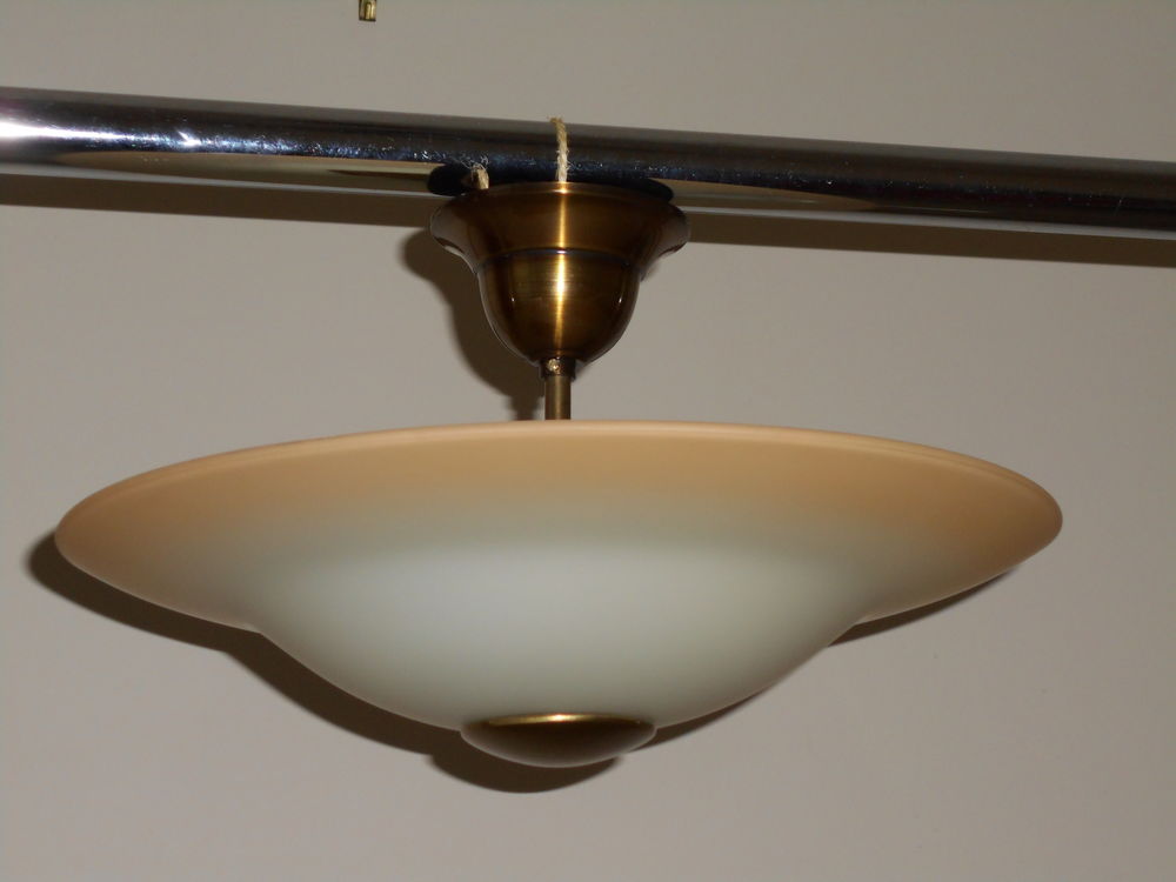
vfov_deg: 19.4
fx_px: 2582
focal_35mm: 76
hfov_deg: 25.7
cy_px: 441
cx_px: 588
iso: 200
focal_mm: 13.5
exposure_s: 1/60
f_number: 5.8
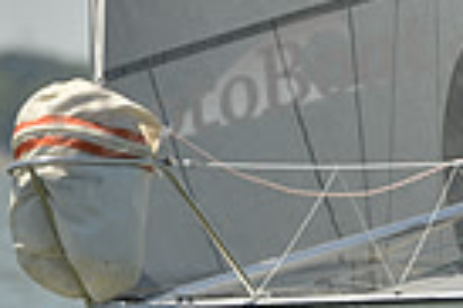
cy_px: 212
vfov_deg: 0.9
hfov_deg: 1.4
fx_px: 19603
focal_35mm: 1526
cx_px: 700
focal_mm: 360
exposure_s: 1/1600
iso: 200
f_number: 4.5
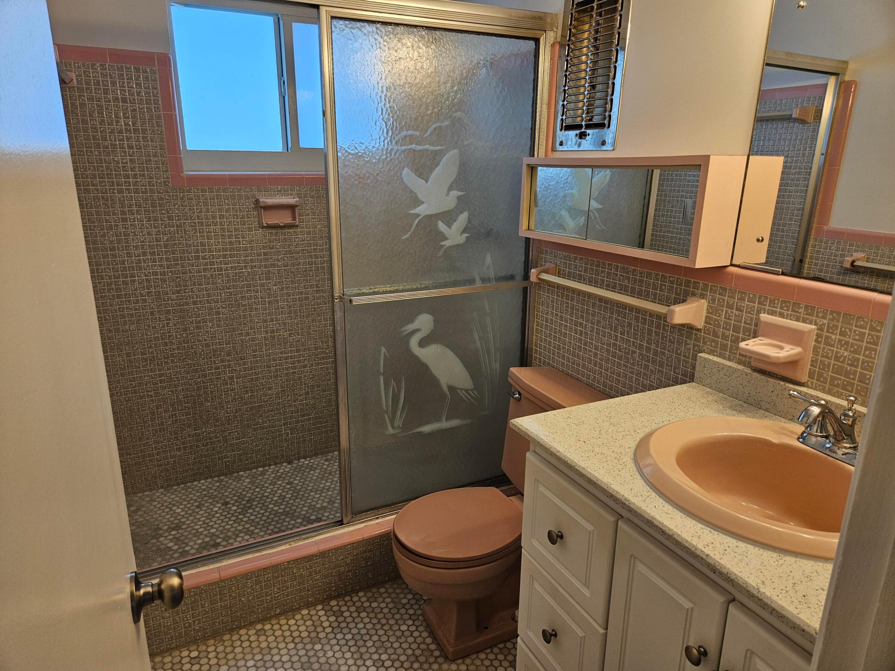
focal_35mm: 23
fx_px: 595
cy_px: 336
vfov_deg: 58.9
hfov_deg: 73.9
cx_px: 448
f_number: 1.8
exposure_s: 1/120
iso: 80
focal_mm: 5.4
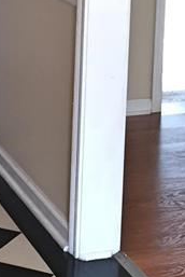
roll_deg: -2.2
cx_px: 139
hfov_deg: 11.4
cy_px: -39
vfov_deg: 16.5
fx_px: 922
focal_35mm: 120
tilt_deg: -6.4
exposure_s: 1/33
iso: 125
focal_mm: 4.15
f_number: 2.2
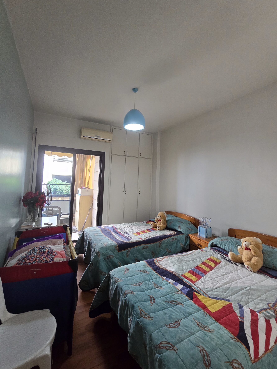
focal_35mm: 14
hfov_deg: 85.7
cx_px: 134
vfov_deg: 101.9
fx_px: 149
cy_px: 172
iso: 250
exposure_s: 1/97.9
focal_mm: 2.2
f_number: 2.2
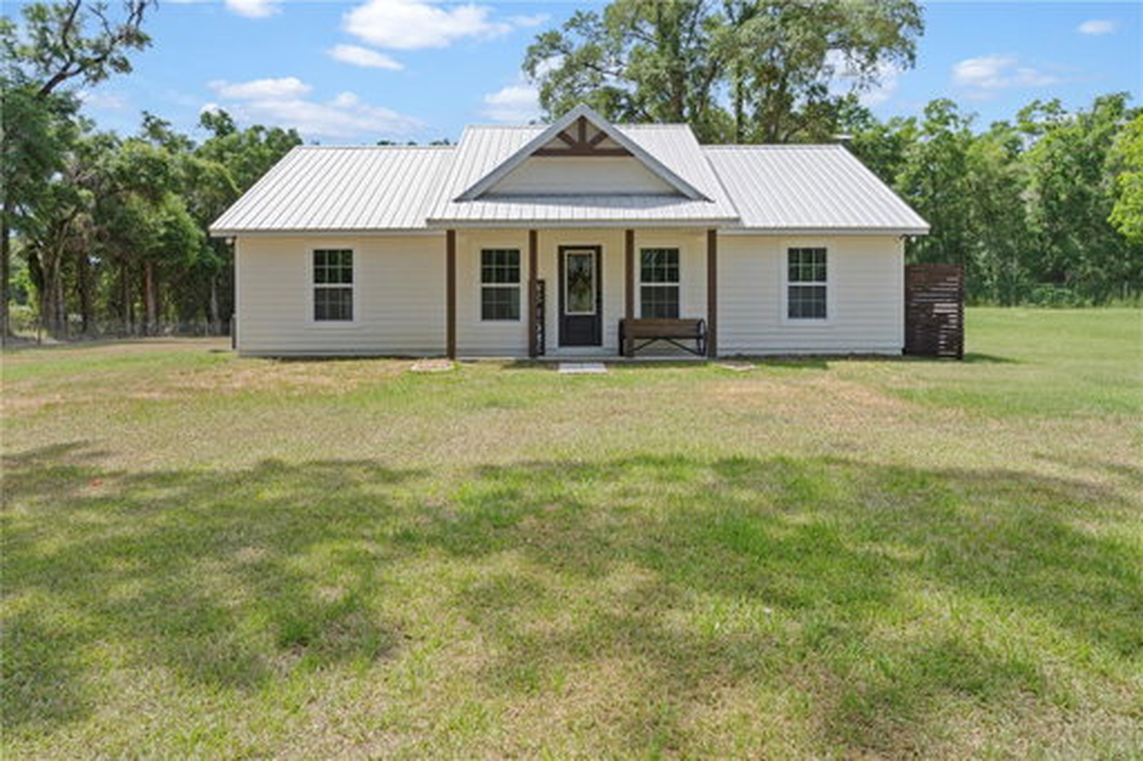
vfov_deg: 57.2
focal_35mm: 22
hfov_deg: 78.6
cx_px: 572
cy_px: 380
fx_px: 698
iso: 250
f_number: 22
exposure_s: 1/20
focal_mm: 22
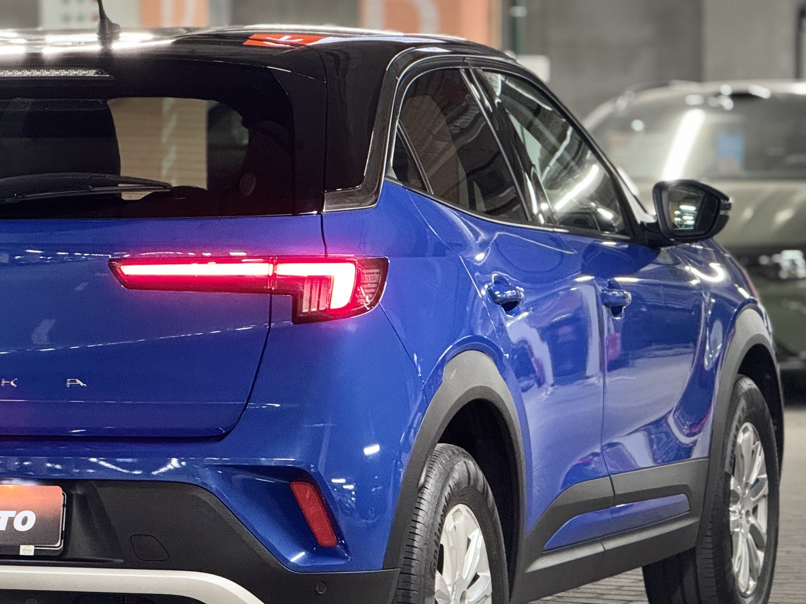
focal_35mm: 195
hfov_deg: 10.1
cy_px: 378
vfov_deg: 7.6
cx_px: 199
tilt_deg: -2.6
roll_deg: +0.5
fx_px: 4541
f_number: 2.8
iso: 640
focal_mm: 15.66
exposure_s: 1/33
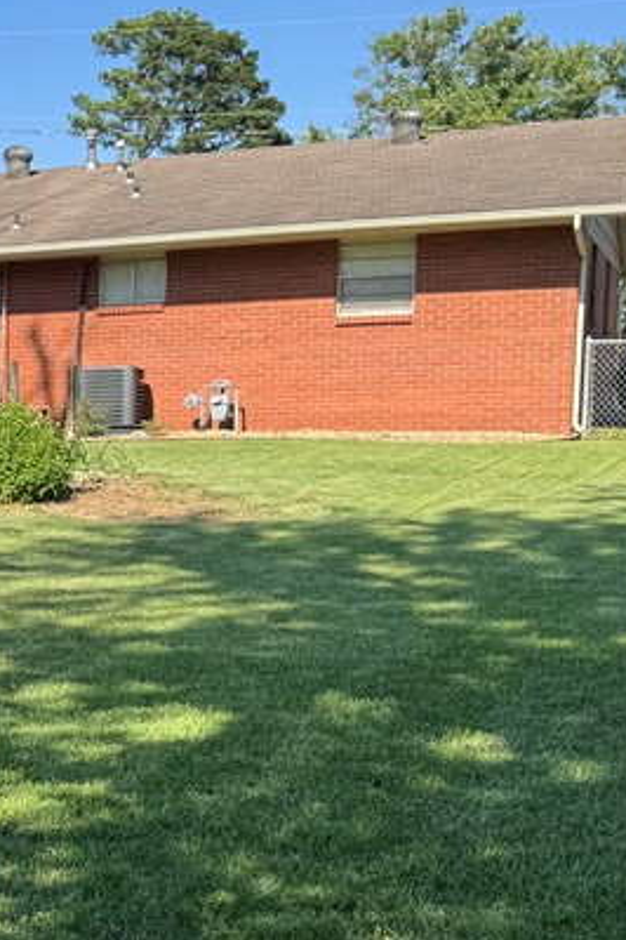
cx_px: -249
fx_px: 1669
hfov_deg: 19.2
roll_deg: +1.5
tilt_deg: -7.3
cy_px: 667
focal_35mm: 64
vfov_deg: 31.0
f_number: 1.78
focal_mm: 6.76
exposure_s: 1/2415
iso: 80
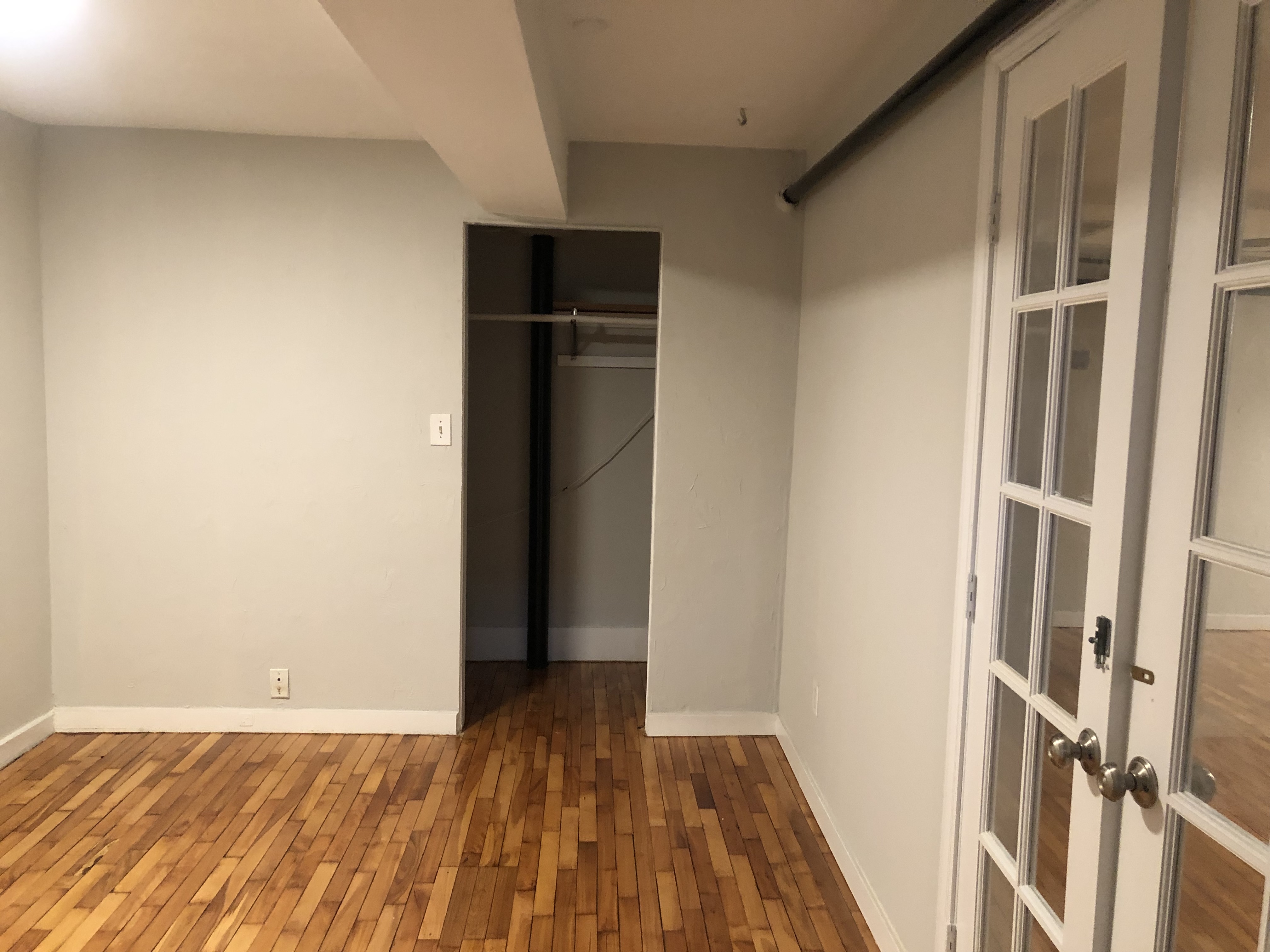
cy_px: 476
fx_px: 1027
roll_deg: -1.5
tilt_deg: -7.9
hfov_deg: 63.4
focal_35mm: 28
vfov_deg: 49.7
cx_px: 635
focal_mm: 4
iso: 80
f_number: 1.8
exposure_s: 1/15
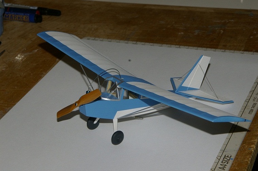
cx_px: 129
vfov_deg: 11.7
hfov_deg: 17.5
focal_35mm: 117
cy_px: 86
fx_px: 837
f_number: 16
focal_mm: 78
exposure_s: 1/90
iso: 400
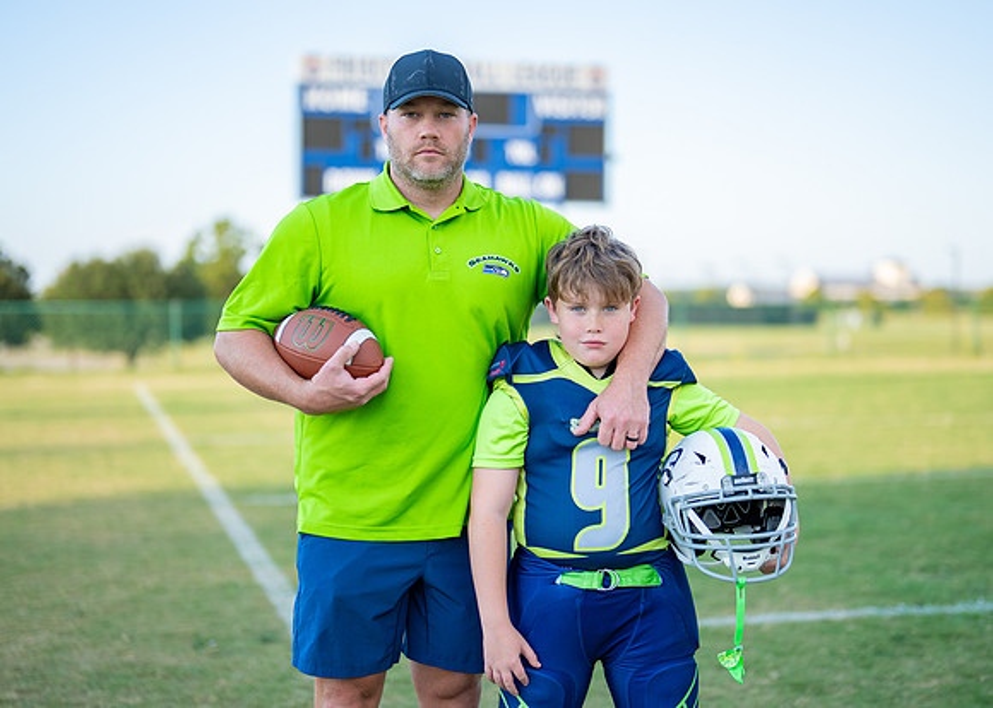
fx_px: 1742
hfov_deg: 31.8
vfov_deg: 23.0
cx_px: 513
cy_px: 348
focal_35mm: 62
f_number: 1.2
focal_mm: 50
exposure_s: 1/2000
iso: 100
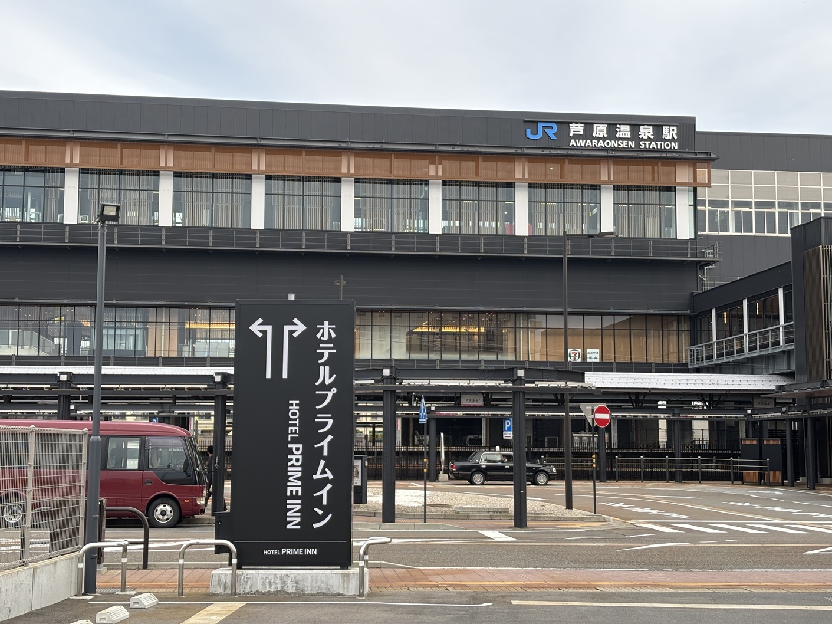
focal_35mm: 52
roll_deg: +0.4
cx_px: 416
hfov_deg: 36.8
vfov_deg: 28.0
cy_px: 312
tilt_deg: +6.9
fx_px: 1250
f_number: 1.6
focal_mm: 5.96
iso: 32
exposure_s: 1/426
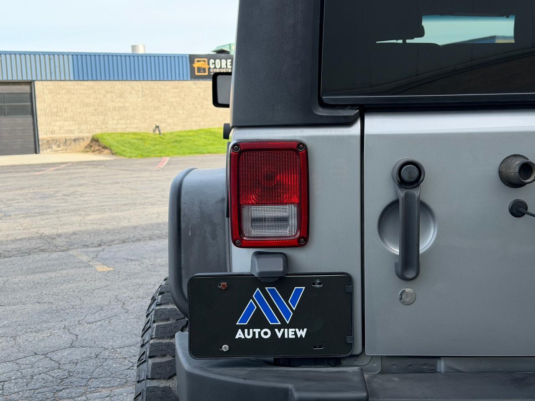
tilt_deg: -6.4
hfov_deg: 39.7
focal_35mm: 48
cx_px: 268
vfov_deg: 30.3
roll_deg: +2.5
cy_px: 200
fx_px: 742
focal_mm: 6.76
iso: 64
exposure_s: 1/1055
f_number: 1.78
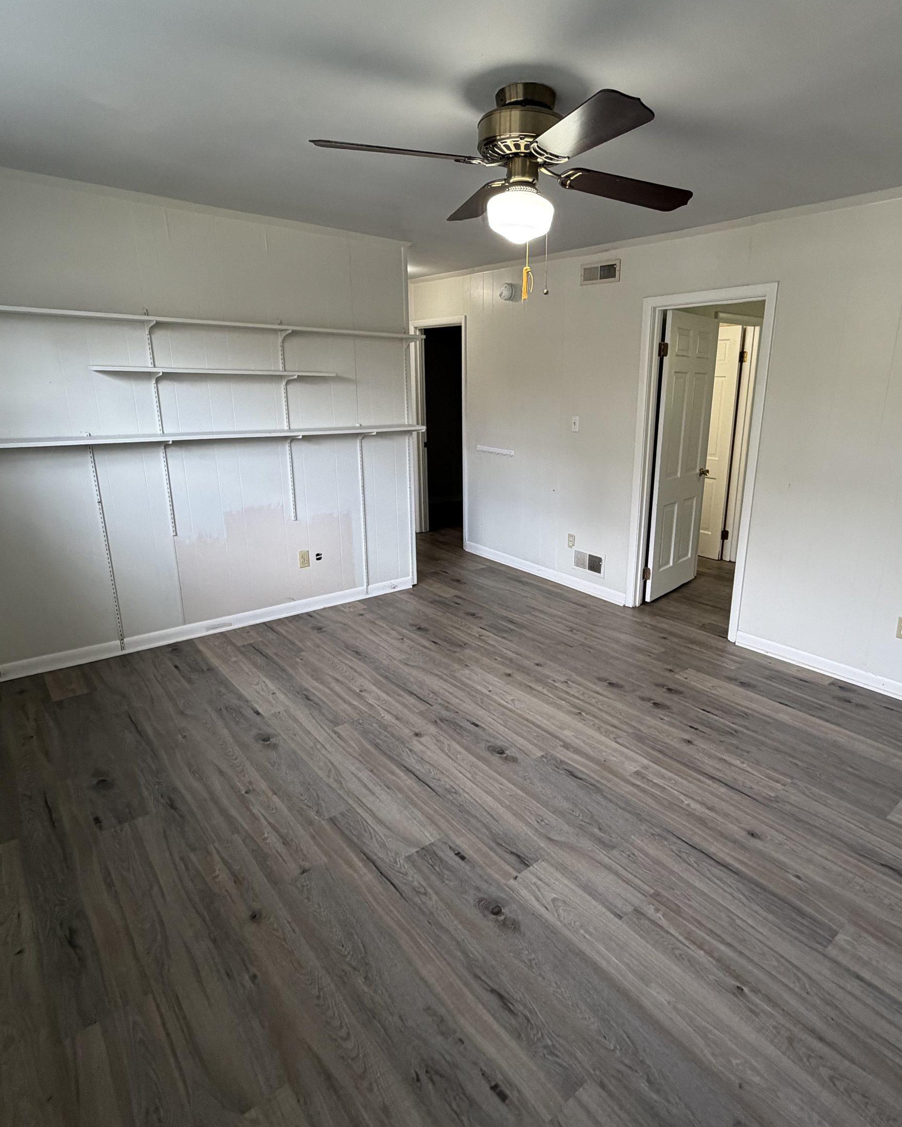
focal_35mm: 19
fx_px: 634
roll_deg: -1.5
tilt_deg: -15.0
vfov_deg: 83.3
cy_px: 550
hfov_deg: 70.5
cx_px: 517
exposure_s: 1/120
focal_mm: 2.22
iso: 250
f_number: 2.2
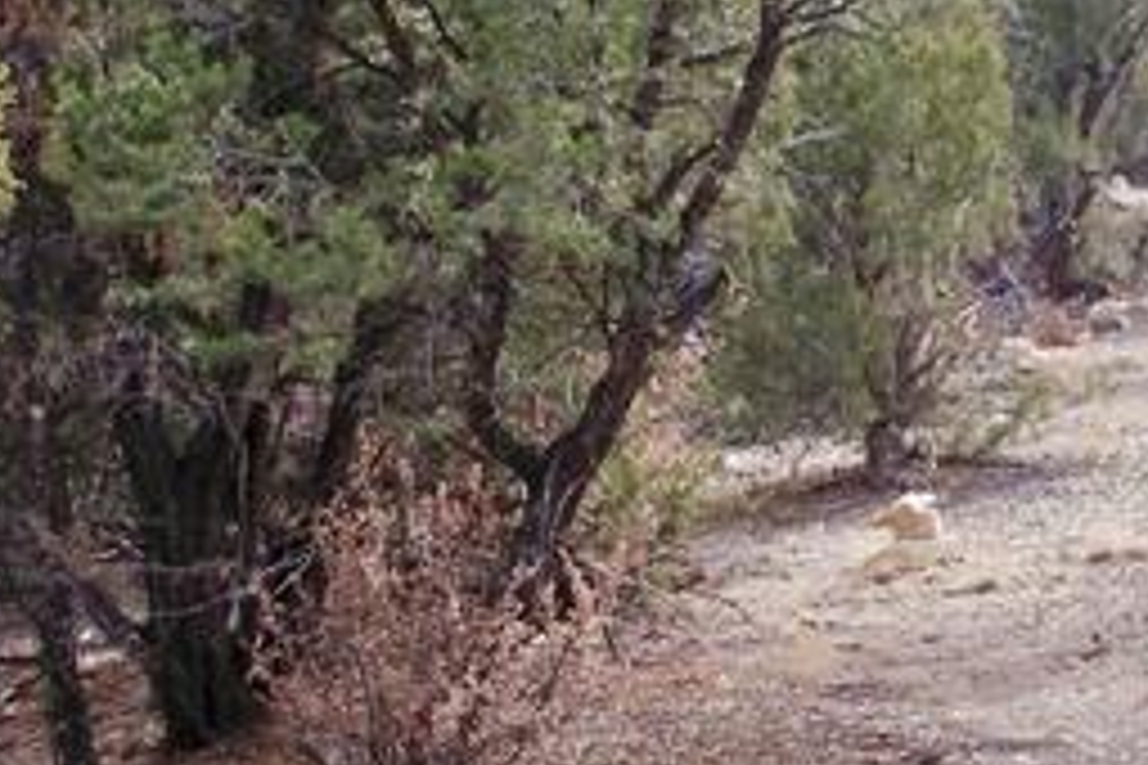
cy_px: 639
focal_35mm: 146
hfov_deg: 13.9
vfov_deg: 9.4
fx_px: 4655
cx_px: 1080
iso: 80
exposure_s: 1/500
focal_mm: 7.54
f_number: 2.8
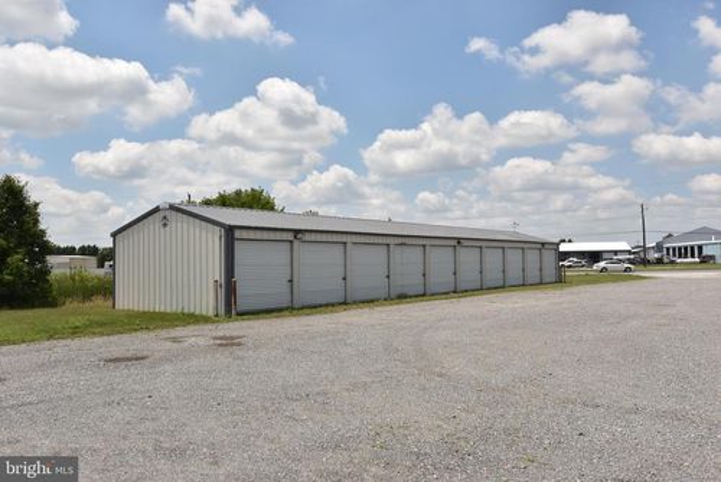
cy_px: 241
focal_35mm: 30
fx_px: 601
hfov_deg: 61.9
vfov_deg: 43.7
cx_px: 360
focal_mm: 20
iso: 400
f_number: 14
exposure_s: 1/640
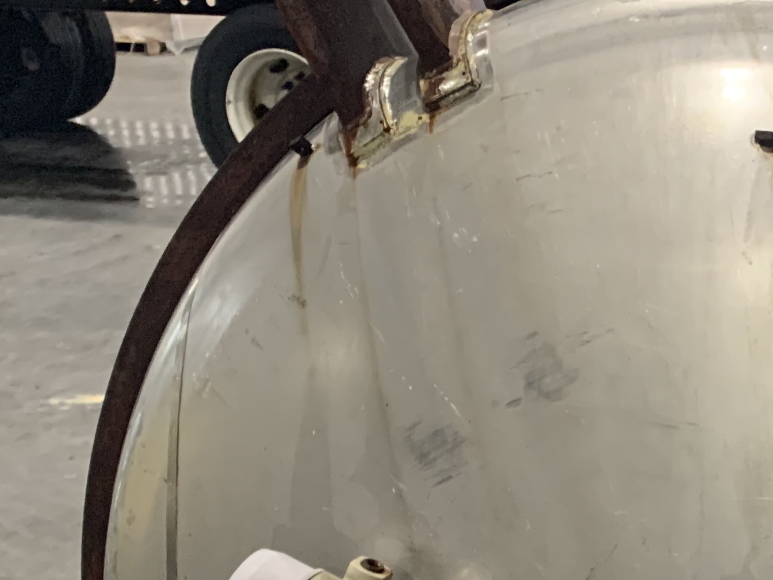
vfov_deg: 18.1
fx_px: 1742
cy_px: 655
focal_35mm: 78
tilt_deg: -20.9
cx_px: 967
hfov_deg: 22.7
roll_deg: -1.2
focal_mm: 4.25
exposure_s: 1/60
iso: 400
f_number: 1.8
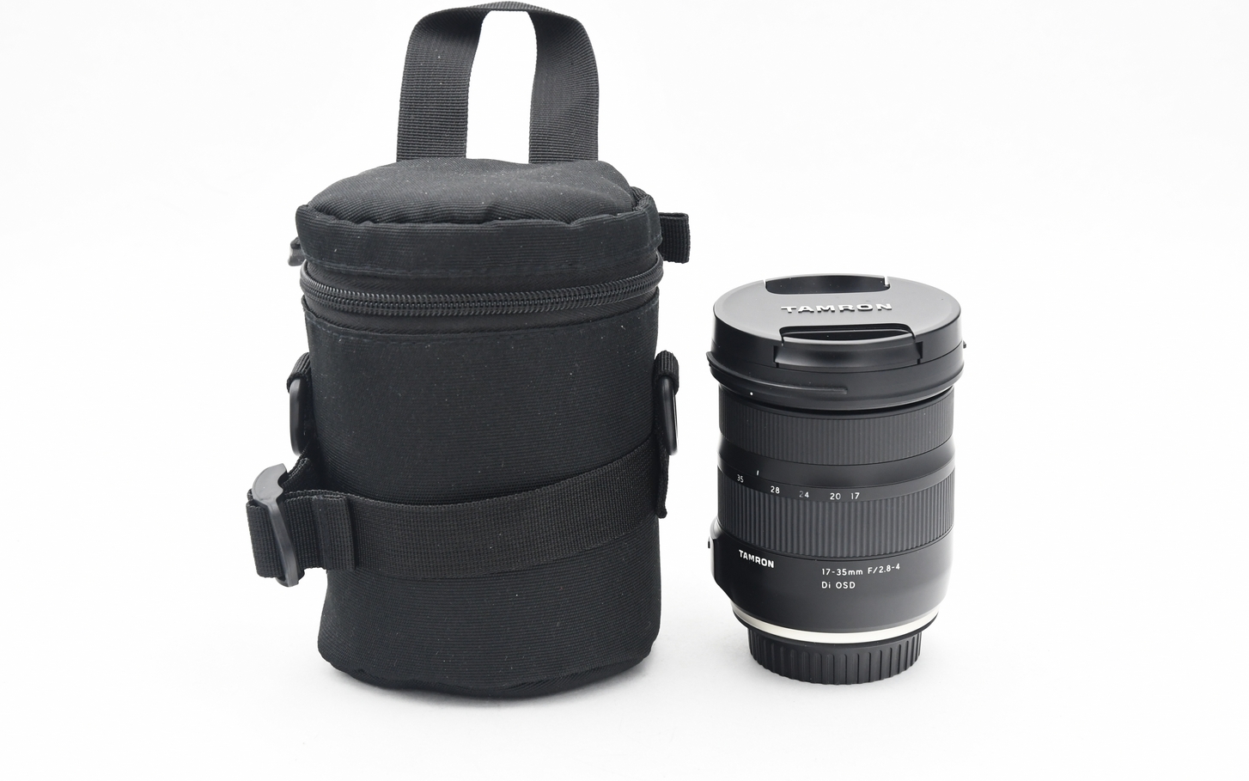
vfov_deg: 15.9
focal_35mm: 82
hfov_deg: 25.2
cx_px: 617
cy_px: 380
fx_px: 2791
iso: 1250
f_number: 6.3
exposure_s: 1/125
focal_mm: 52
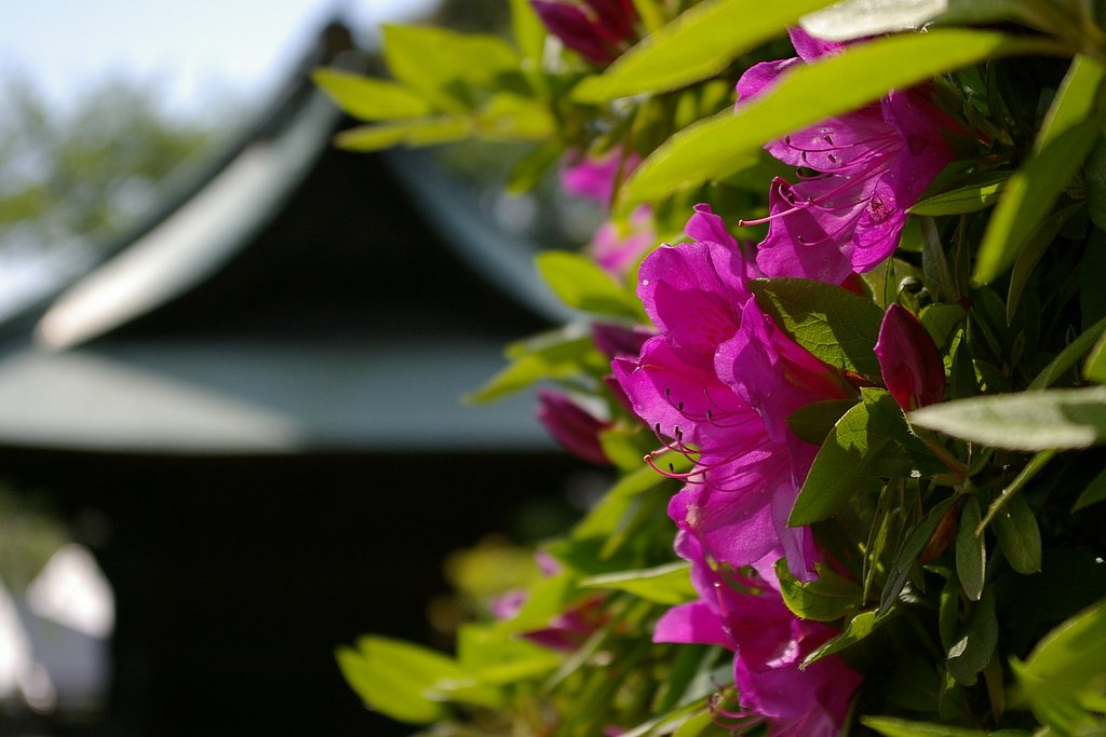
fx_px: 2535
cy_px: 368
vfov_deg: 16.6
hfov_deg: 24.6
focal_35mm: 82
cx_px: 553
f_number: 5.6
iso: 400
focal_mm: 55
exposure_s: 1/1500
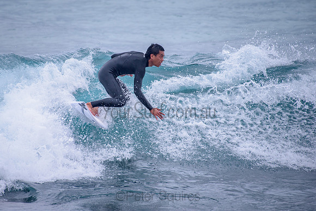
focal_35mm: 613
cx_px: 122
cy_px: 82
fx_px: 5382
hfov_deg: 3.4
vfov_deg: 2.2
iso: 280
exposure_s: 1/2000
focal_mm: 500
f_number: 5.6
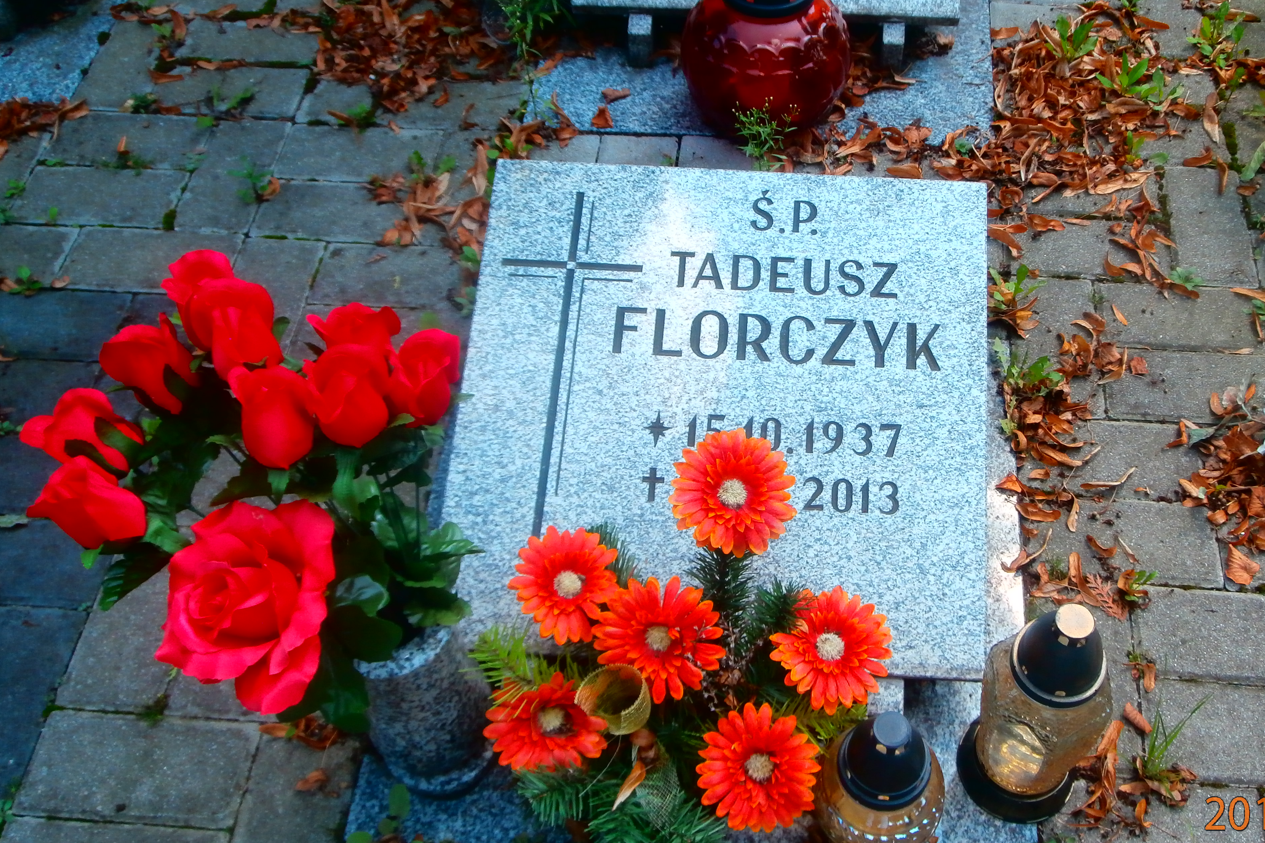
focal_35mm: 38
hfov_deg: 50.4
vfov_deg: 35.0
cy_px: 357
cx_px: 762
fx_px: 1335
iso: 100
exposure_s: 1/160
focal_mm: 5.36
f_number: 3.5
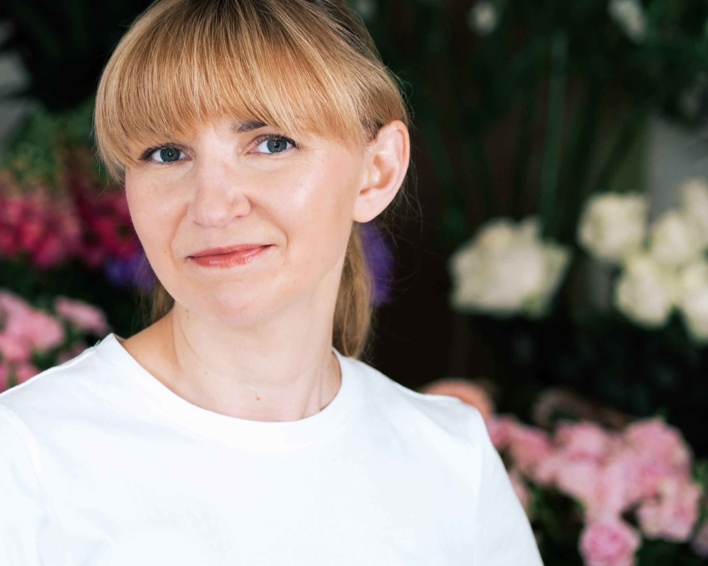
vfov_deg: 8.2
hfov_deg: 10.1
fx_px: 3961
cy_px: 156
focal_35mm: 189
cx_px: -55
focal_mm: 85
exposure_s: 1/125
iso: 100
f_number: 2.2
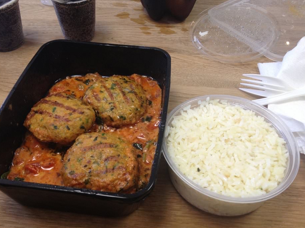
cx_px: 139
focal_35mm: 39
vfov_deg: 36.8
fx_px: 344
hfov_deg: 47.8
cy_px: 116
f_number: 2.4
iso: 64
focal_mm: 4.28
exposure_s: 1/60
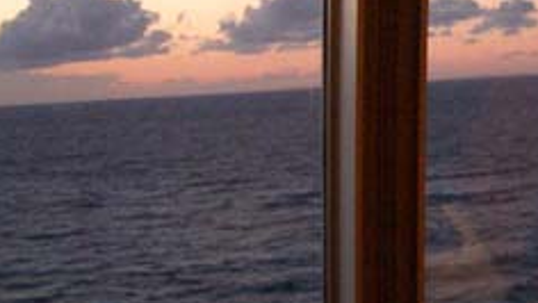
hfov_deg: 23.2
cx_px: 497
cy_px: -31
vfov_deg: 13.3
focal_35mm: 89
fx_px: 1270
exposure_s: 1/80
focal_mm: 5.8
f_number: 2.6
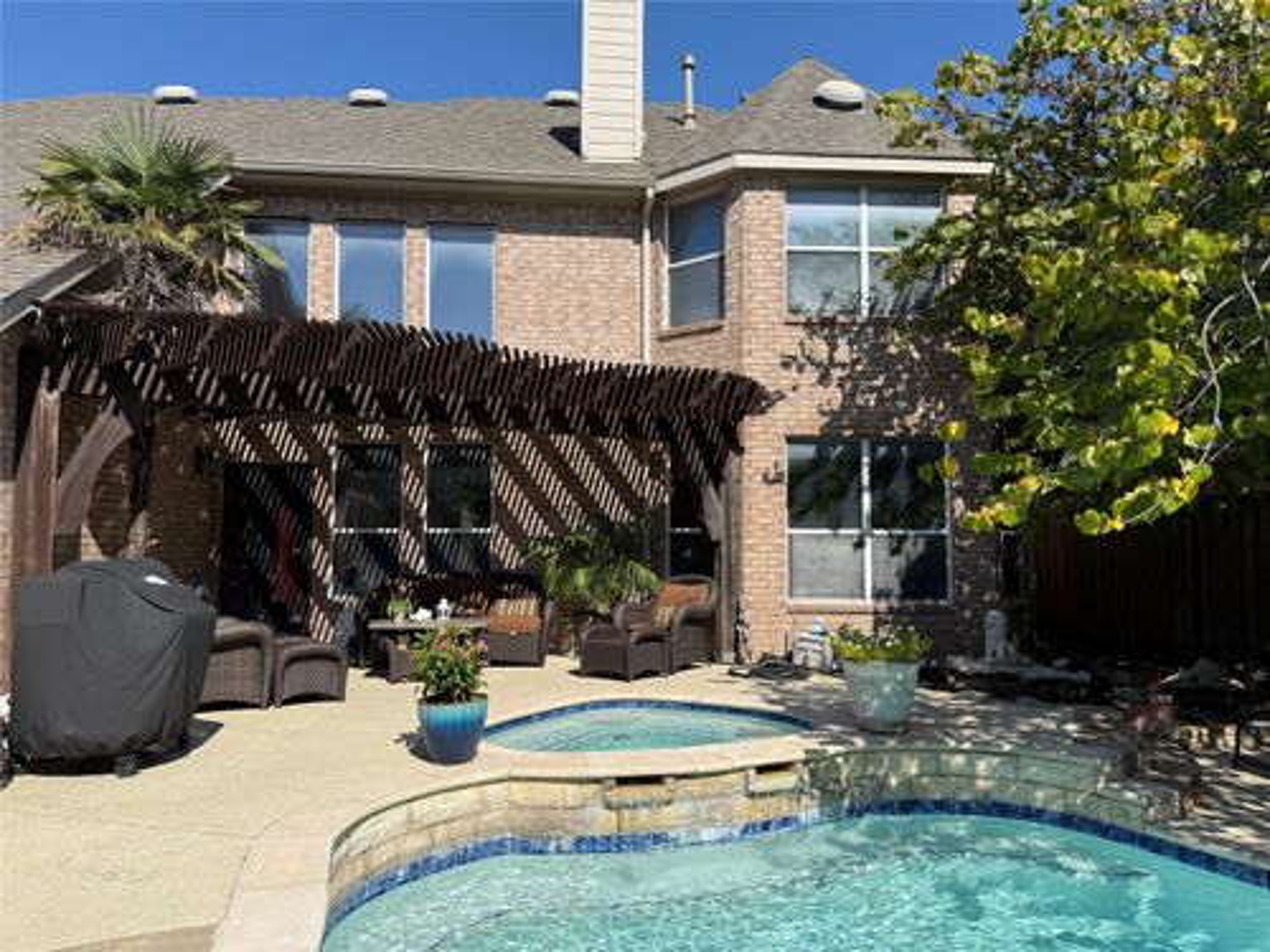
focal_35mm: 24
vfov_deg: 56.8
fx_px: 881
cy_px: 476
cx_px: 635
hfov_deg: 71.6
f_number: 1.78
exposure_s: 1/4975
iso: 80
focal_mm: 6.76
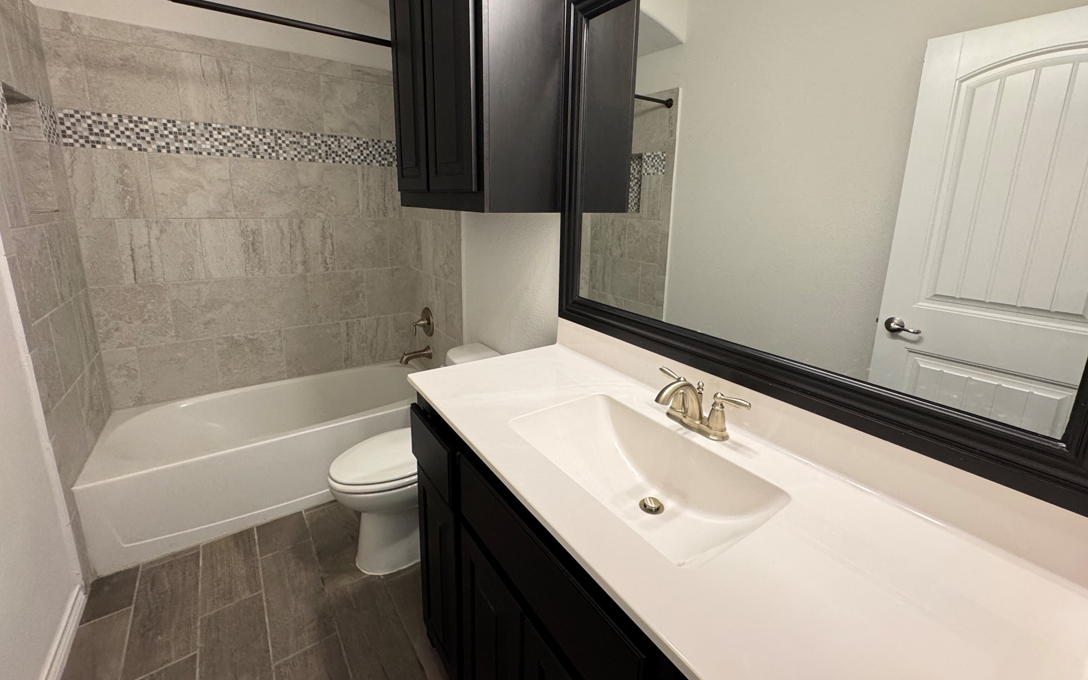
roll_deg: -1.7
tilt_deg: -12.5
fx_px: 445
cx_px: 544
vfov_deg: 74.4
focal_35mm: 15
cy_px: 293
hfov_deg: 101.5
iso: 250
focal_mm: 2.22
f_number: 2.2
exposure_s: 1/120
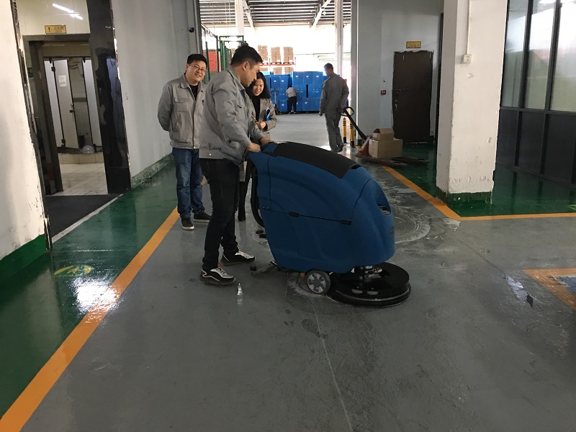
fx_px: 483
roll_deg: +2.1
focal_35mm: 29
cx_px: 288
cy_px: 216
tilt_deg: -14.8
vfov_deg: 48.2
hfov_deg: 61.7
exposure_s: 1/10
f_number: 2.2
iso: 80
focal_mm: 4.15
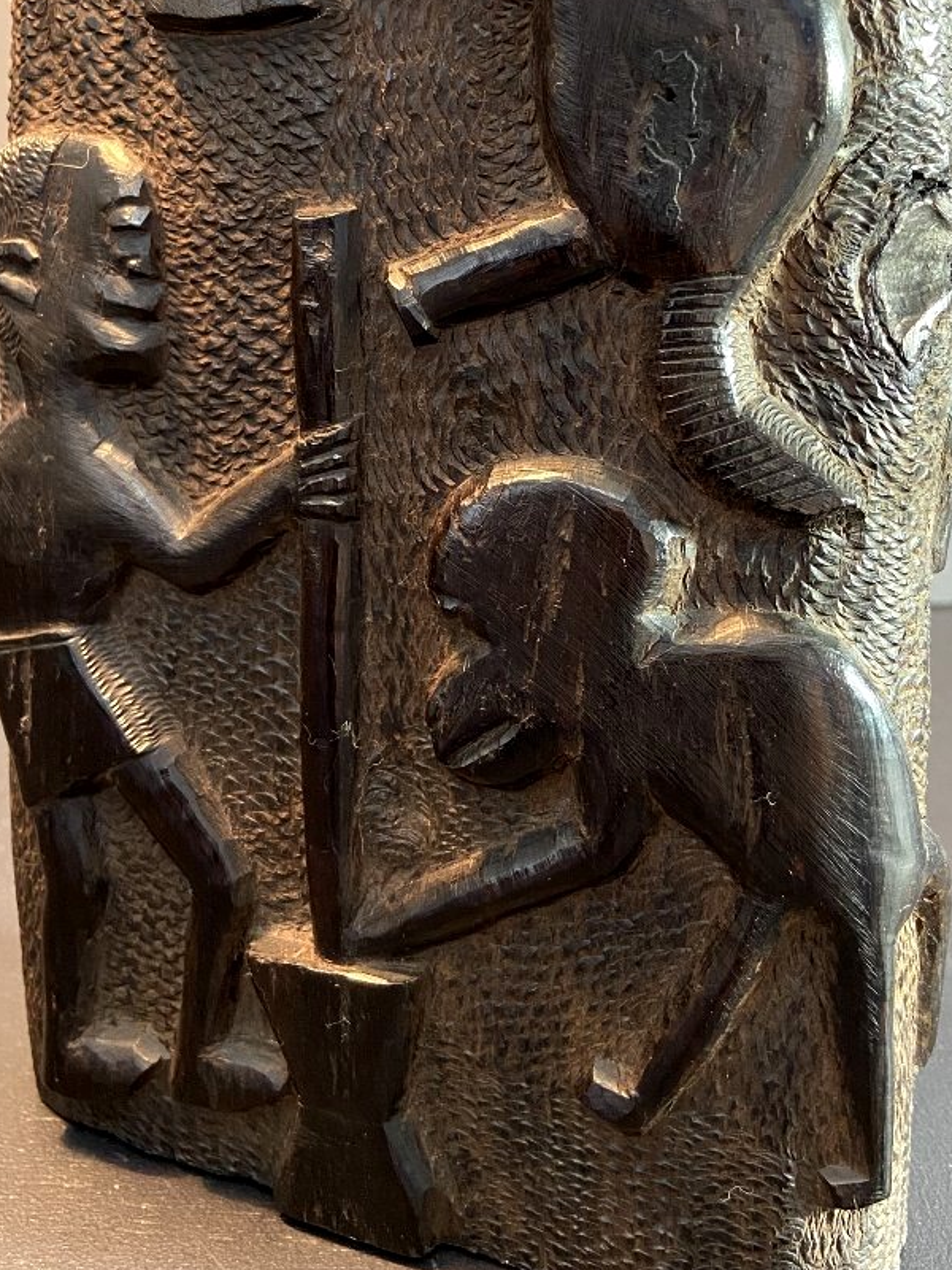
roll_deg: +0.0
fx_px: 1430
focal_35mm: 39
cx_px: 478
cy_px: 424
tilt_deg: -6.8
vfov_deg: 47.1
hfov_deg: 36.8
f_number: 1.8
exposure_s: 1/25
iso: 500
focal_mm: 4.25
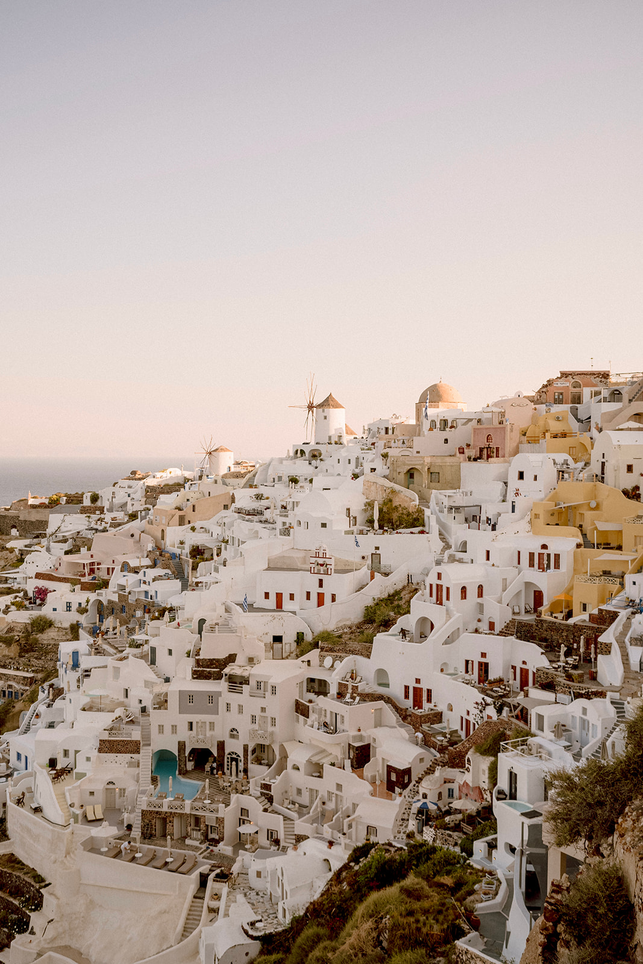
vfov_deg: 54.4
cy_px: 482
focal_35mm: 35
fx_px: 937
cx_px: 322
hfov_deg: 37.9
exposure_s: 1/1000
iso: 800
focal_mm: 35
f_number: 4
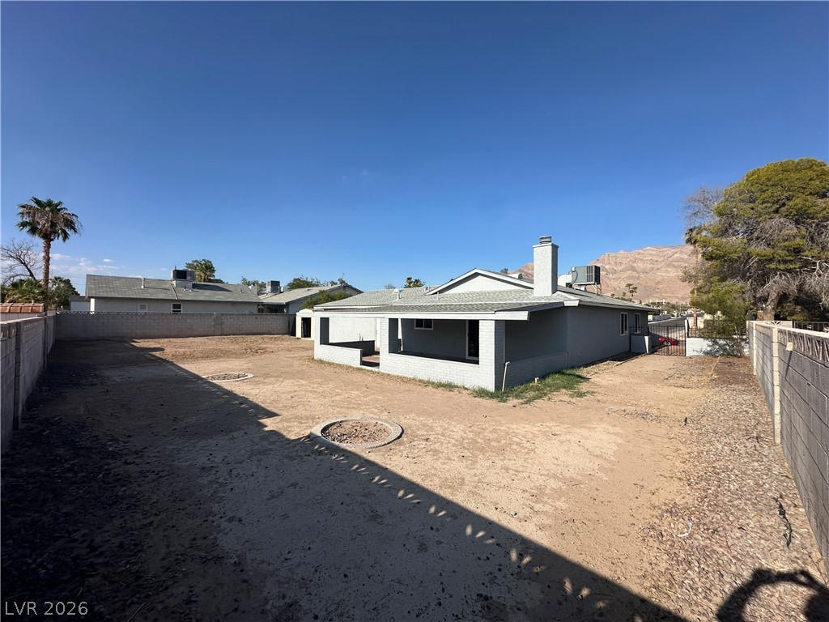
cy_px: 311
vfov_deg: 85.7
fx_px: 335
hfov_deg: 102.1
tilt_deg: +2.0
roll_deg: -1.1
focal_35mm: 14
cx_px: 414
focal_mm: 2.22
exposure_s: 1/3040
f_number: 2.2
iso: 50
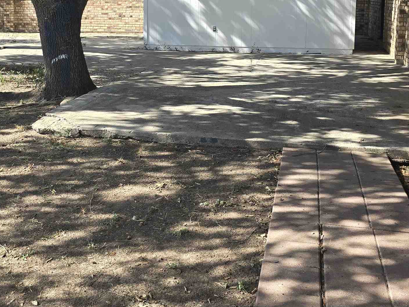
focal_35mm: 50
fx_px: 591
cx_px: 153
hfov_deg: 37.9
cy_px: 64
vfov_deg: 28.5
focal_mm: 6.3
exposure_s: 1/203
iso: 12
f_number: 1.7
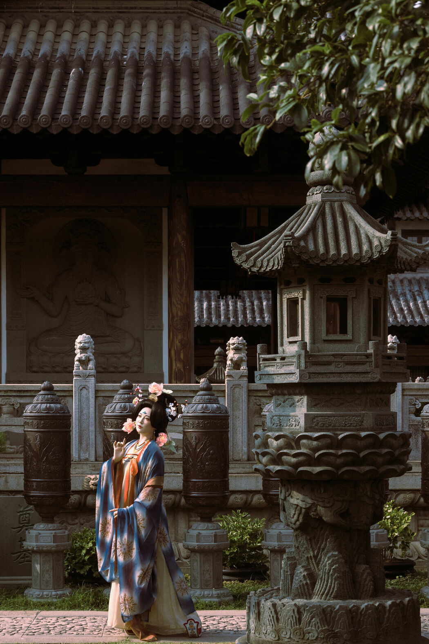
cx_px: 214
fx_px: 1394
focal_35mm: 78
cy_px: 322
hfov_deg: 17.5
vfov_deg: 26.0
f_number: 11
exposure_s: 1/500
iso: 500
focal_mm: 78
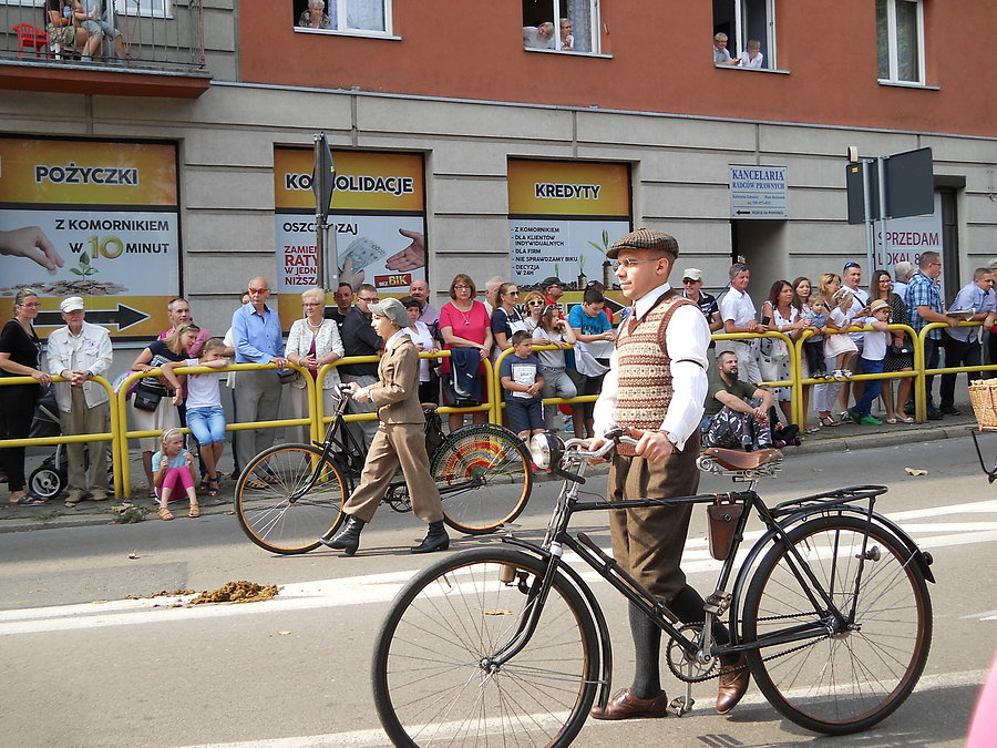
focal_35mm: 41
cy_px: 374
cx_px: 498
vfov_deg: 35.1
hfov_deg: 45.8
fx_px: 1181
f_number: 3.1
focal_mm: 6.72
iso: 80
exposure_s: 1/250
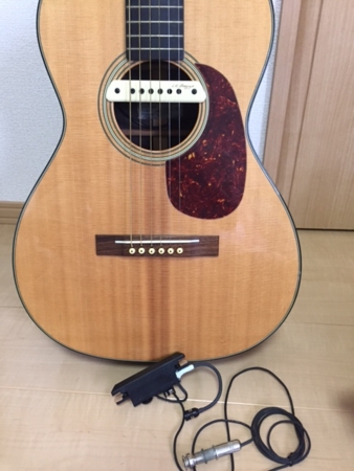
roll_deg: -0.2
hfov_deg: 48.3
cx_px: 177
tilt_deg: -32.9
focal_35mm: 29
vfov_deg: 61.6
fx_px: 395
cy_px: 236
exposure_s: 1/30
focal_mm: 4.15
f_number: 2.2
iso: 200
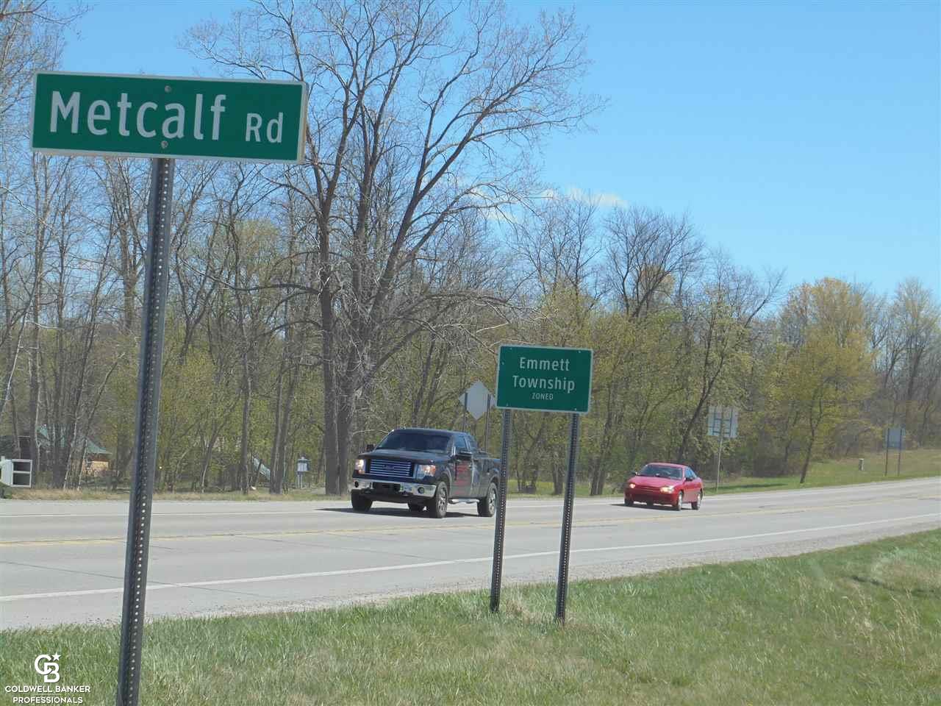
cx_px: 470
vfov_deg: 17.8
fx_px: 2256
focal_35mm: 83
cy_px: 353
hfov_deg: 23.6
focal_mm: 14.9
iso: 100
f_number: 6.7
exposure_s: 1/400
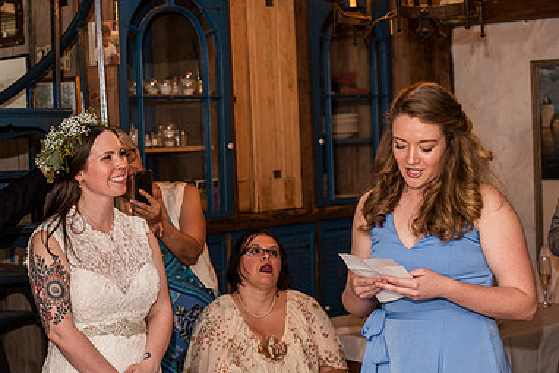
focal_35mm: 76
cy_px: 217
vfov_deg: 18.0
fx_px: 1180
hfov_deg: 26.4
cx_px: 151
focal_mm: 50
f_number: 3.2
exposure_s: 1/100
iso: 500
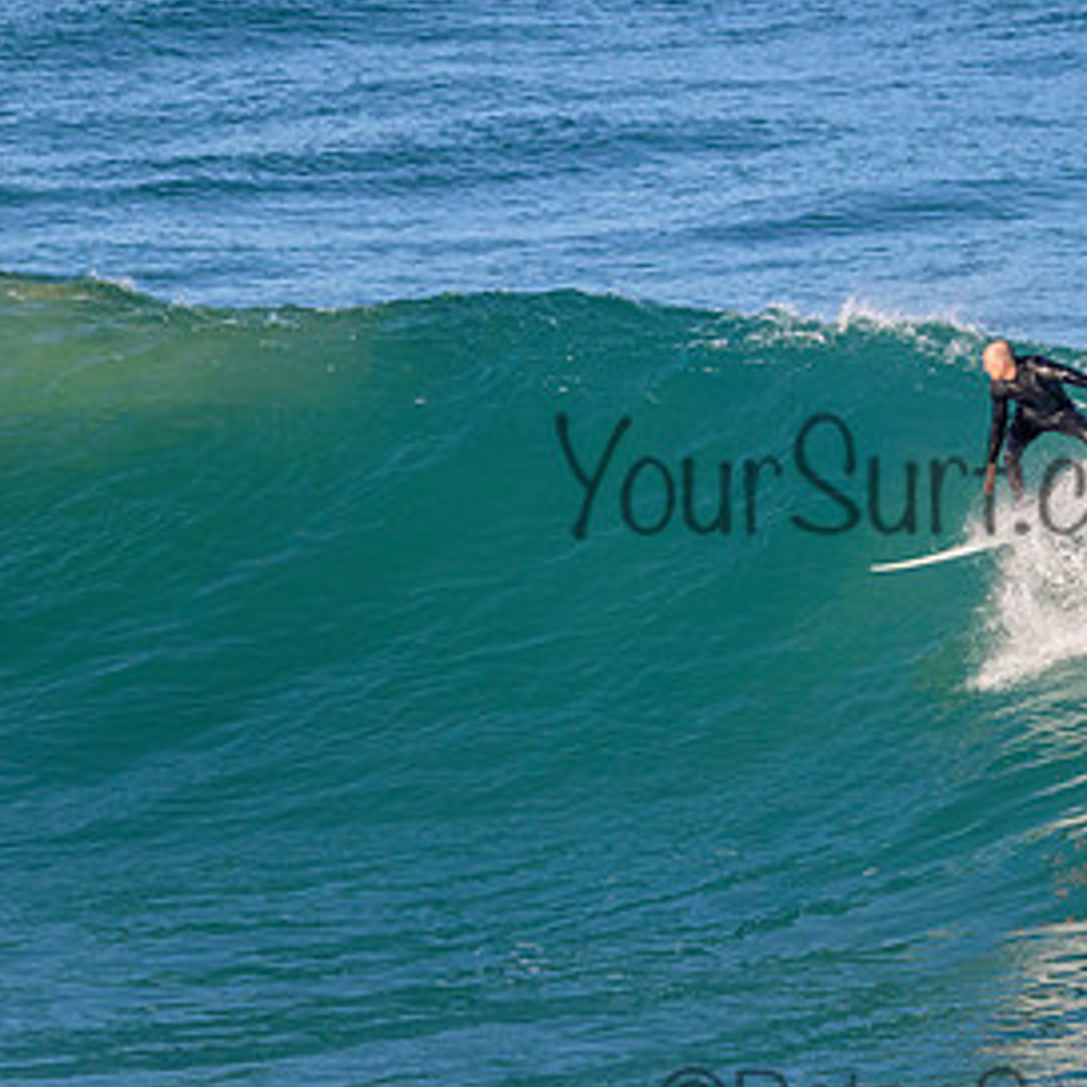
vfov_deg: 2.6
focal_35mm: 670
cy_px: 442
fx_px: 23803
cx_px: 967
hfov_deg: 2.6
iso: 2500
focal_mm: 370
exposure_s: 1/2000
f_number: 11
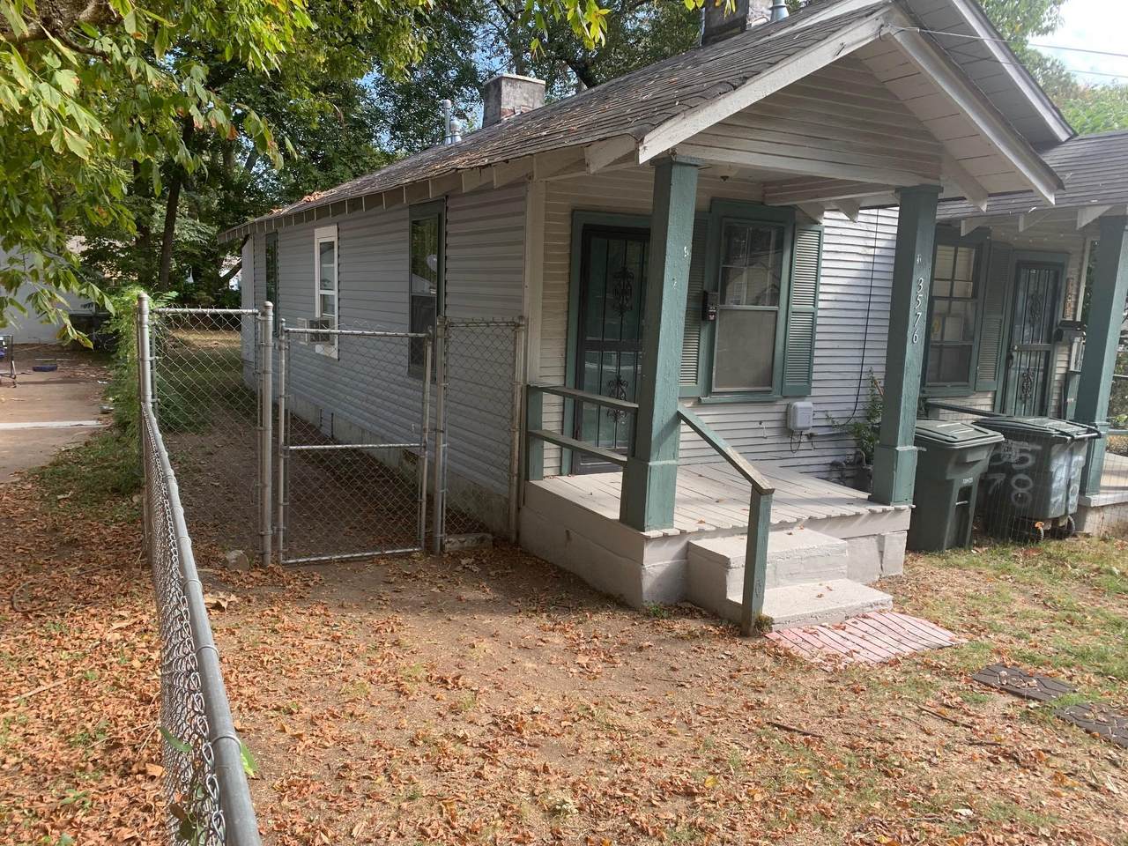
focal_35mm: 26
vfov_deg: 53.1
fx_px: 847
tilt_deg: -9.4
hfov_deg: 67.3
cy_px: 423
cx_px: 564
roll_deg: -4.2
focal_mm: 4.25
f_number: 1.8
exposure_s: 1/376
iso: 25
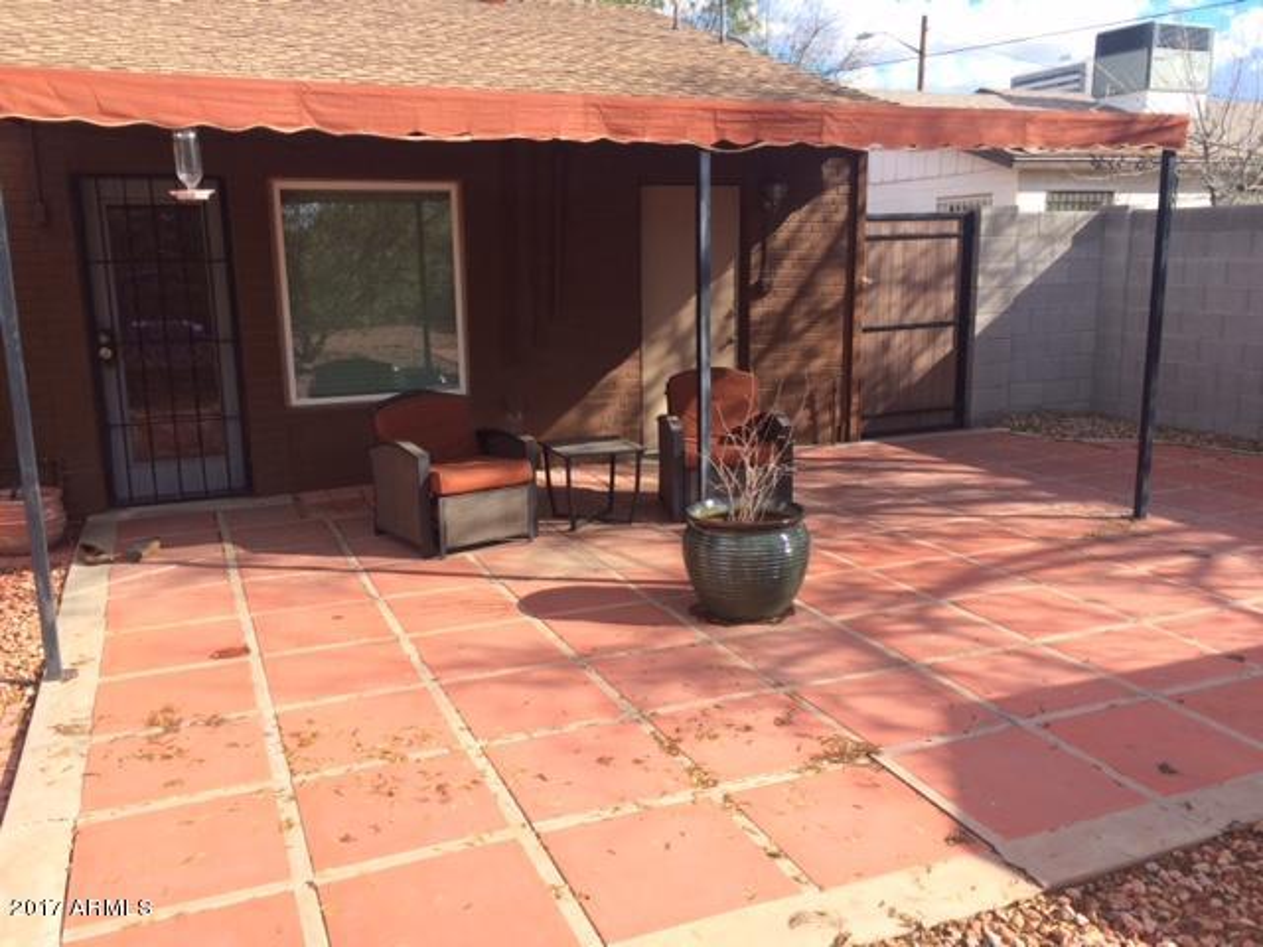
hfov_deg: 61.7
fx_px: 1058
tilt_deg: -10.3
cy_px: 474
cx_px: 632
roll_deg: +0.6
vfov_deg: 48.2
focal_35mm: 29
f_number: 2.2
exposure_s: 1/805
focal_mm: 4.15
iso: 32
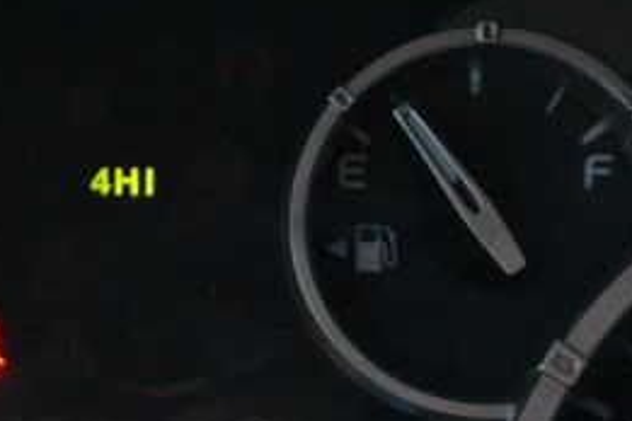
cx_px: 61
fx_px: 3550
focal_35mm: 202
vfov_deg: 6.8
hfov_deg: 10.1
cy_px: 488
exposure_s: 1/125
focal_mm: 55
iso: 4500
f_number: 5.6
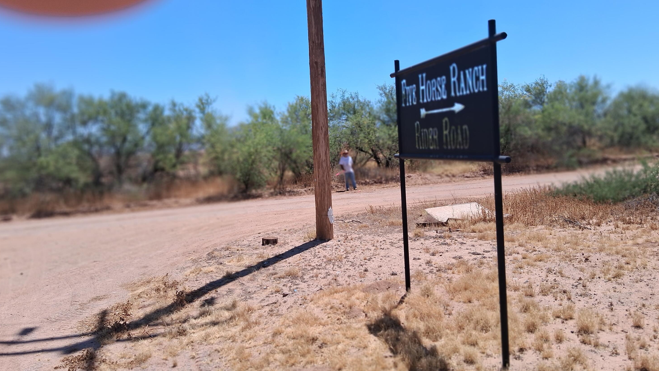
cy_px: 163
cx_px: 328
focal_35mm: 29
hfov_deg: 66.1
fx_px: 507
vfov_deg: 40.1
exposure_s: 1/662
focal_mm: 3.98
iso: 25
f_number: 1.8
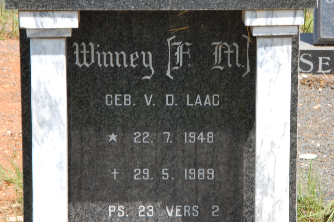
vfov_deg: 7.6
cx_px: 167
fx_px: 1669
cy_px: 111
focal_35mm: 180
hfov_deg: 11.4
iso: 400
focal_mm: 120
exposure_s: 1/60
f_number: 18
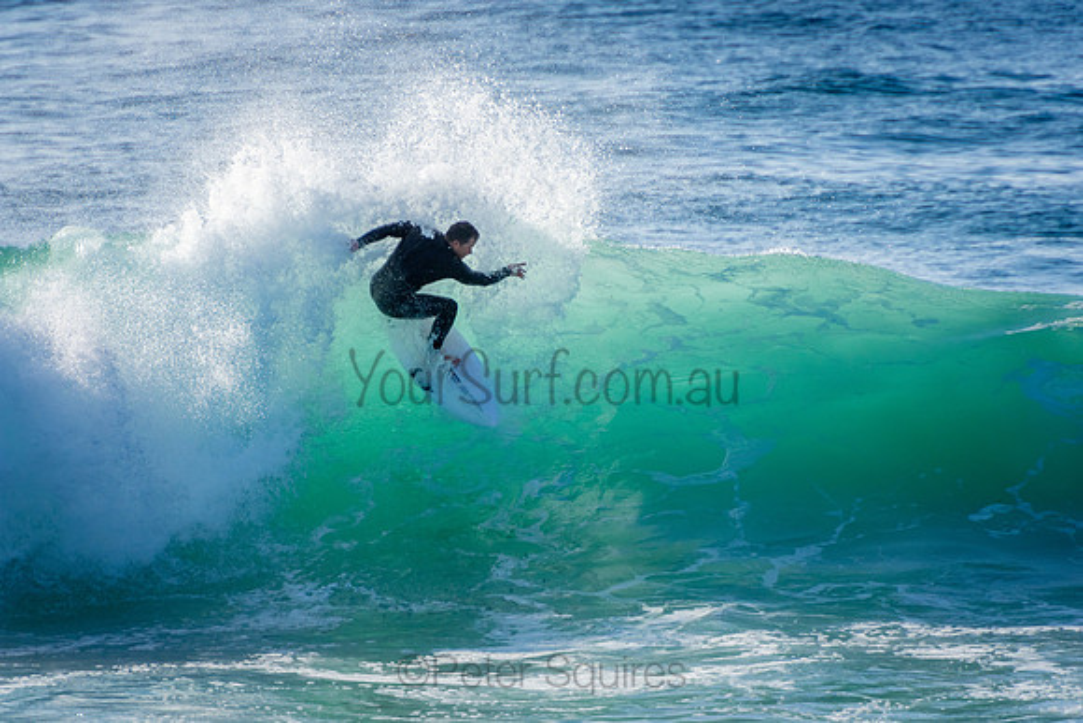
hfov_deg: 3.4
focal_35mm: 600
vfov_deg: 2.3
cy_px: 362
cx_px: 542
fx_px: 18053
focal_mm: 400
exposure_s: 1/2000
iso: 250
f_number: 5.6
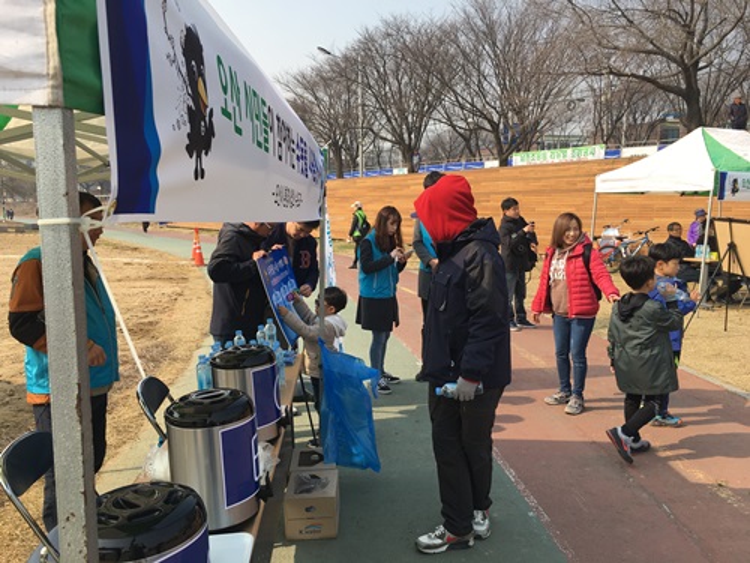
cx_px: 375
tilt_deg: -7.4
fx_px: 628
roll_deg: +0.2
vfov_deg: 48.2
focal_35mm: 29
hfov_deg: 61.7
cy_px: 282
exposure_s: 1/793
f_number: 2.2
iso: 25
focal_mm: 4.15
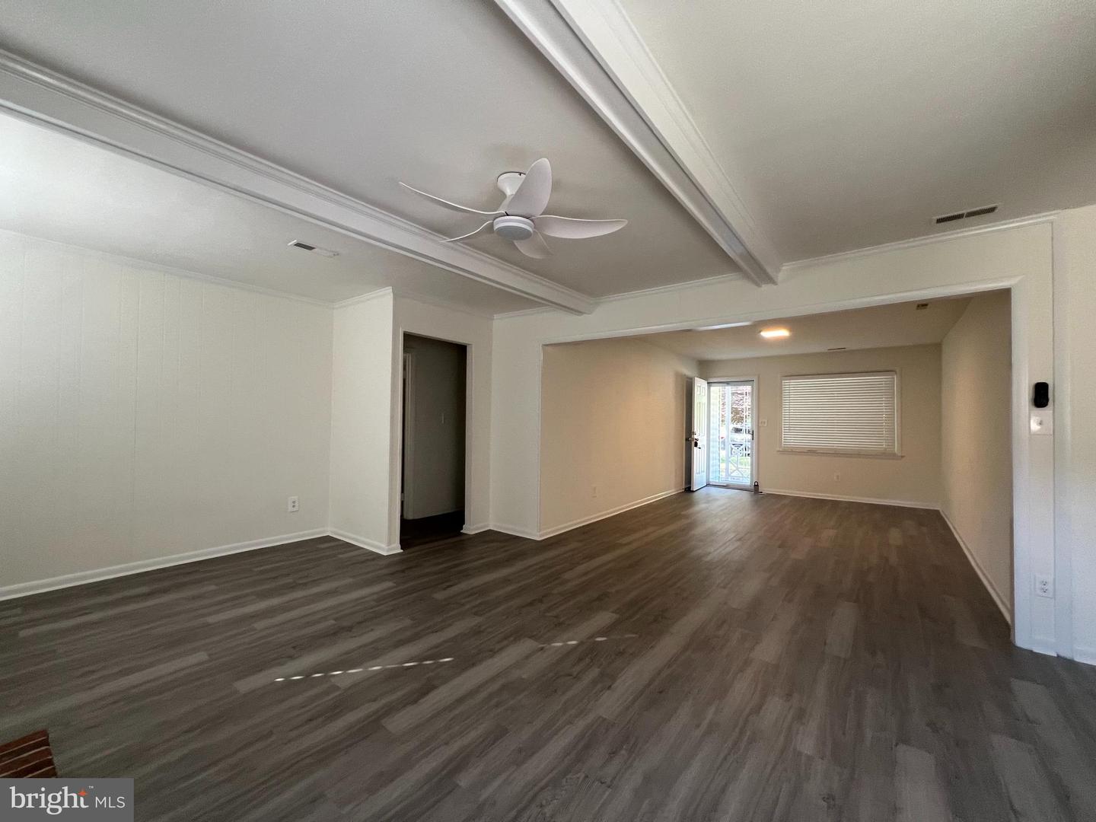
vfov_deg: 89.9
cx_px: 548
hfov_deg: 106.2
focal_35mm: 13
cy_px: 411
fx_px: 412
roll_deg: -0.4
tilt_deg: +1.8
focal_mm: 1.57
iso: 160
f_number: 1.8
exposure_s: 1/99
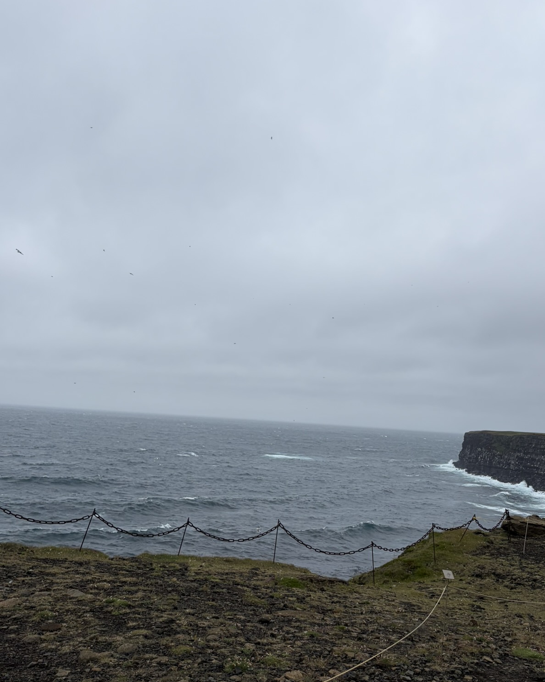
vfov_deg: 51.5
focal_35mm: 35
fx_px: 706
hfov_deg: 42.1
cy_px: 362
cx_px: 316
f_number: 1.6
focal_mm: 5.96
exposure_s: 1/2538
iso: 50
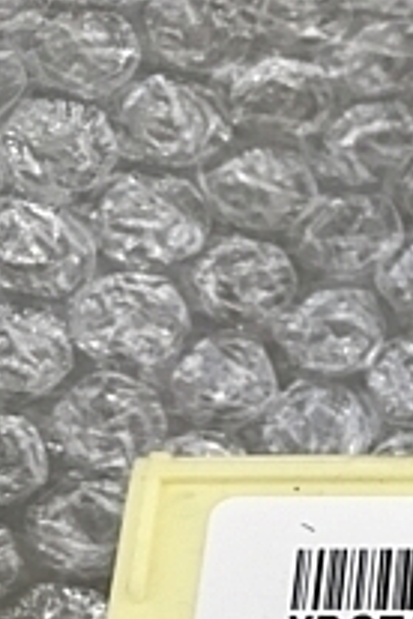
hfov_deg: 13.4
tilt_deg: -69.5
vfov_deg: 21.3
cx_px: 775
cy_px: 712
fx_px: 1549
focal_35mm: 90
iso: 20
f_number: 1.8
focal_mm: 3.99
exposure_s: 1/40
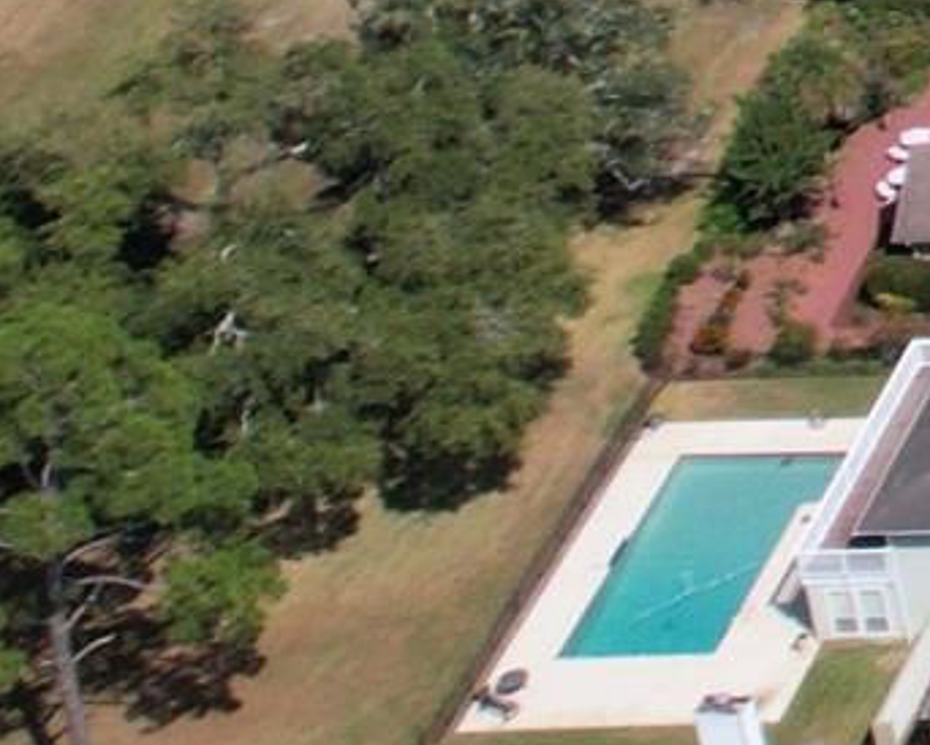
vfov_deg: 7.8
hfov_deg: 8.2
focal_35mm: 181
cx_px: 3206
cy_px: -1166
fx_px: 4985
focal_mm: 8.38
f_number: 2.8
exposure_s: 1/3000
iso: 120
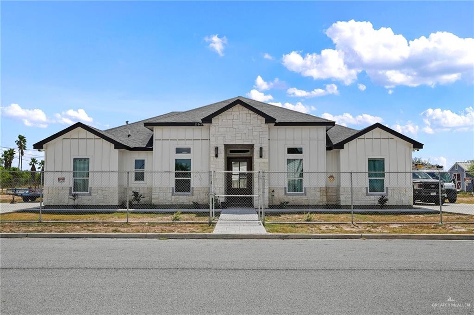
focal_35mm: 31
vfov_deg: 42.1
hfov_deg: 60.2
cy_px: 158
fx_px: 409
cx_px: 237
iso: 100
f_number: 6.3
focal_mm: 31.1
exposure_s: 1/800
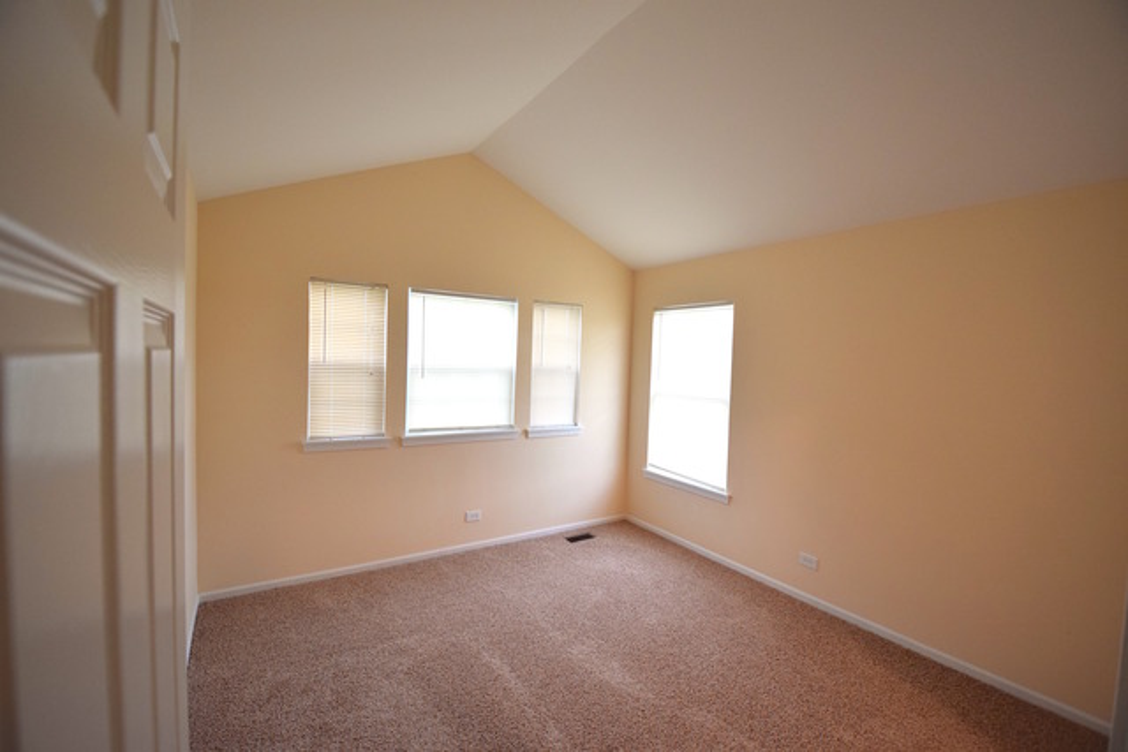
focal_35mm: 15
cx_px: 564
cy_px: 376
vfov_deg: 77.4
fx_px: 470
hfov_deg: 100.4
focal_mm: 10
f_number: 3.5
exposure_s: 1/60
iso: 800
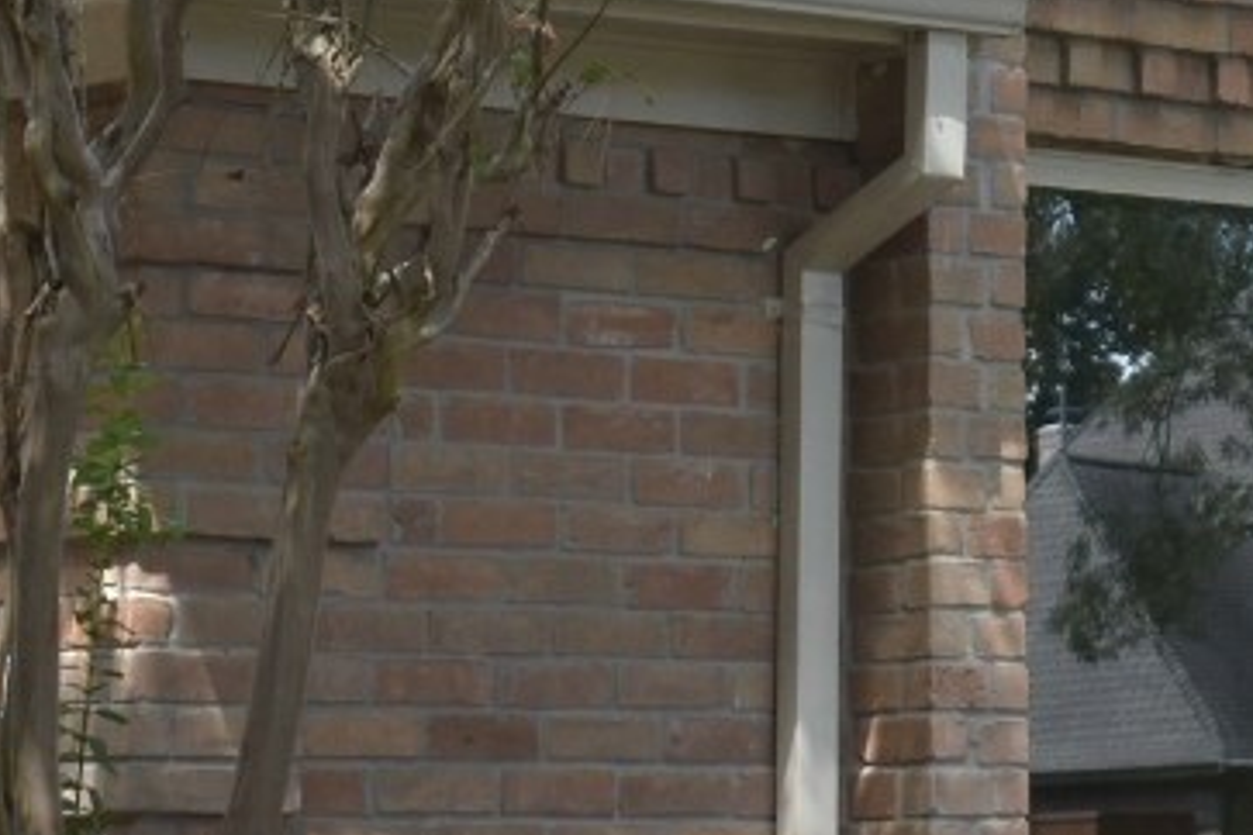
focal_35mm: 167
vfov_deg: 8.2
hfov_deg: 12.0
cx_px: 1557
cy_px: 17
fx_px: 5820
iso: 200
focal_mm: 25
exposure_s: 1/320
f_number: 4
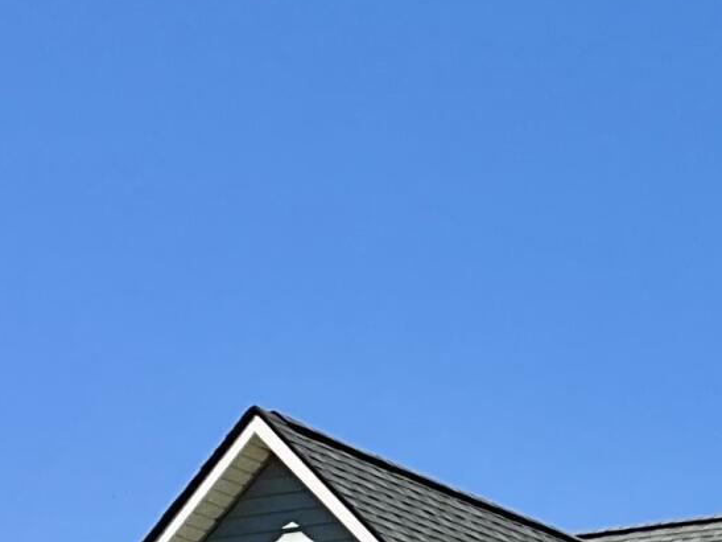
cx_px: 1047
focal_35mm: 159
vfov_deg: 9.3
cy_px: 518
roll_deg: +0.9
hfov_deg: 11.9
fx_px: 3316
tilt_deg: +14.1
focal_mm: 3
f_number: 1.8
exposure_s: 1/2058
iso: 25
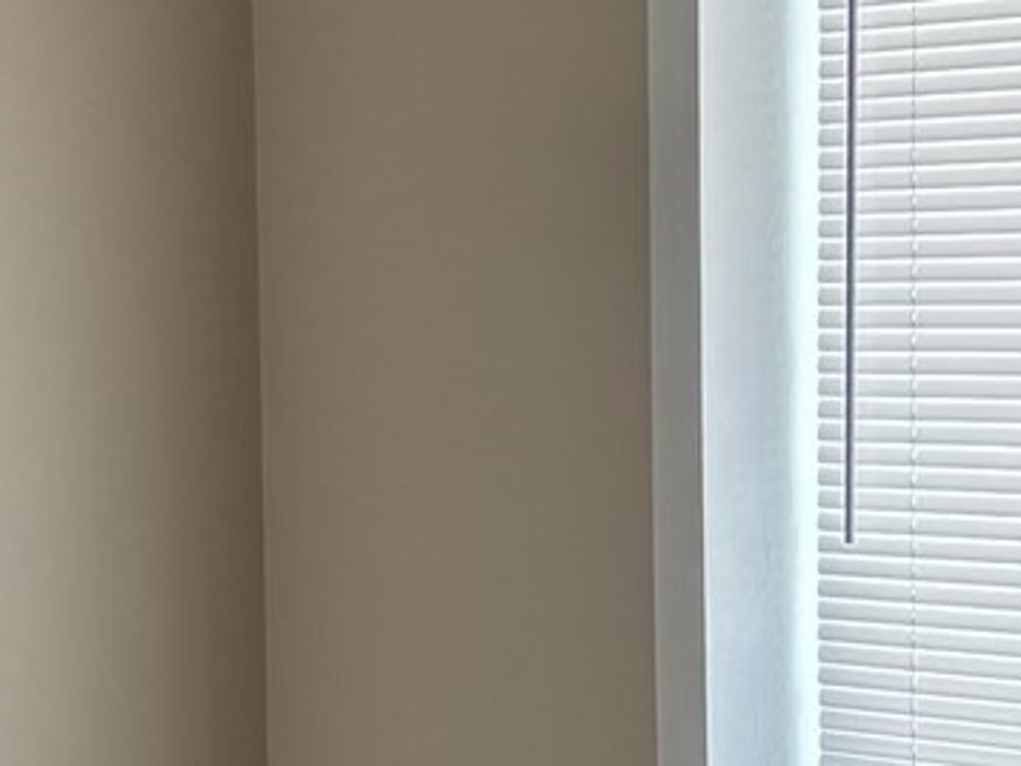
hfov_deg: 13.0
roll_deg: +0.4
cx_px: -80
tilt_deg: -4.5
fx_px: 4396
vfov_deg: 9.9
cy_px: 552
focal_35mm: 149
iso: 64
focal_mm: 5.96
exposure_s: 1/132
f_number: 1.6
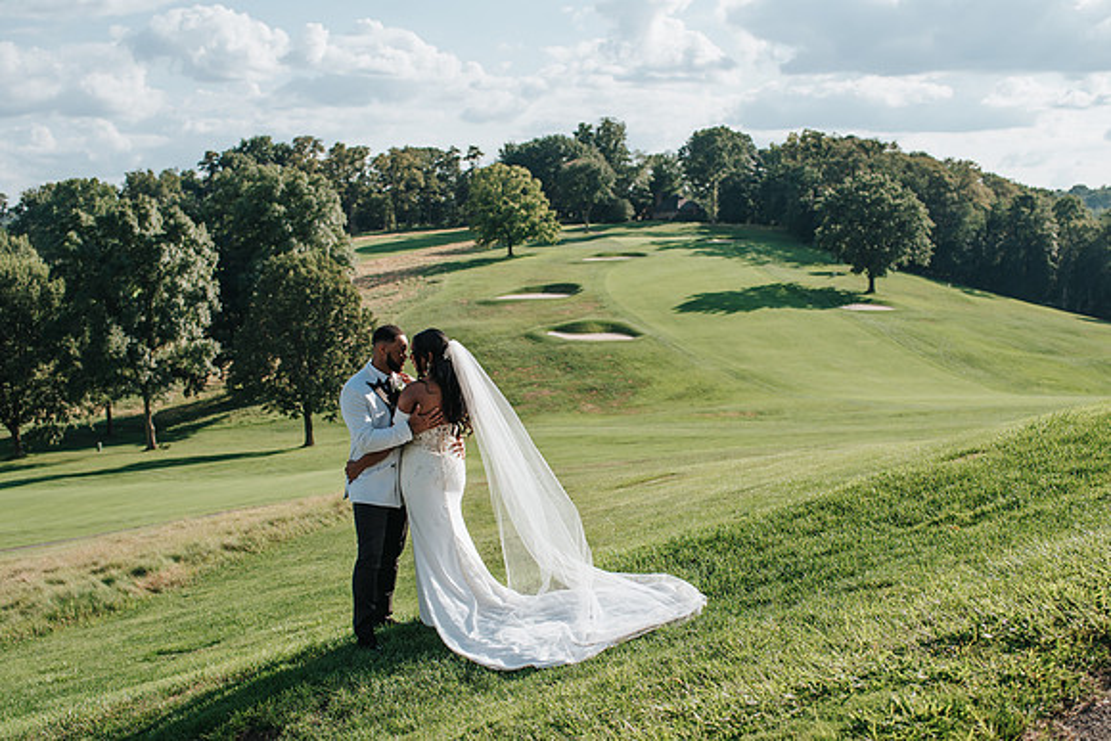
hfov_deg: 43.3
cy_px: 480
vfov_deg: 29.5
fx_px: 1399
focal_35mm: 45
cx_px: 556
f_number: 3.2
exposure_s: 1/1250
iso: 100
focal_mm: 35
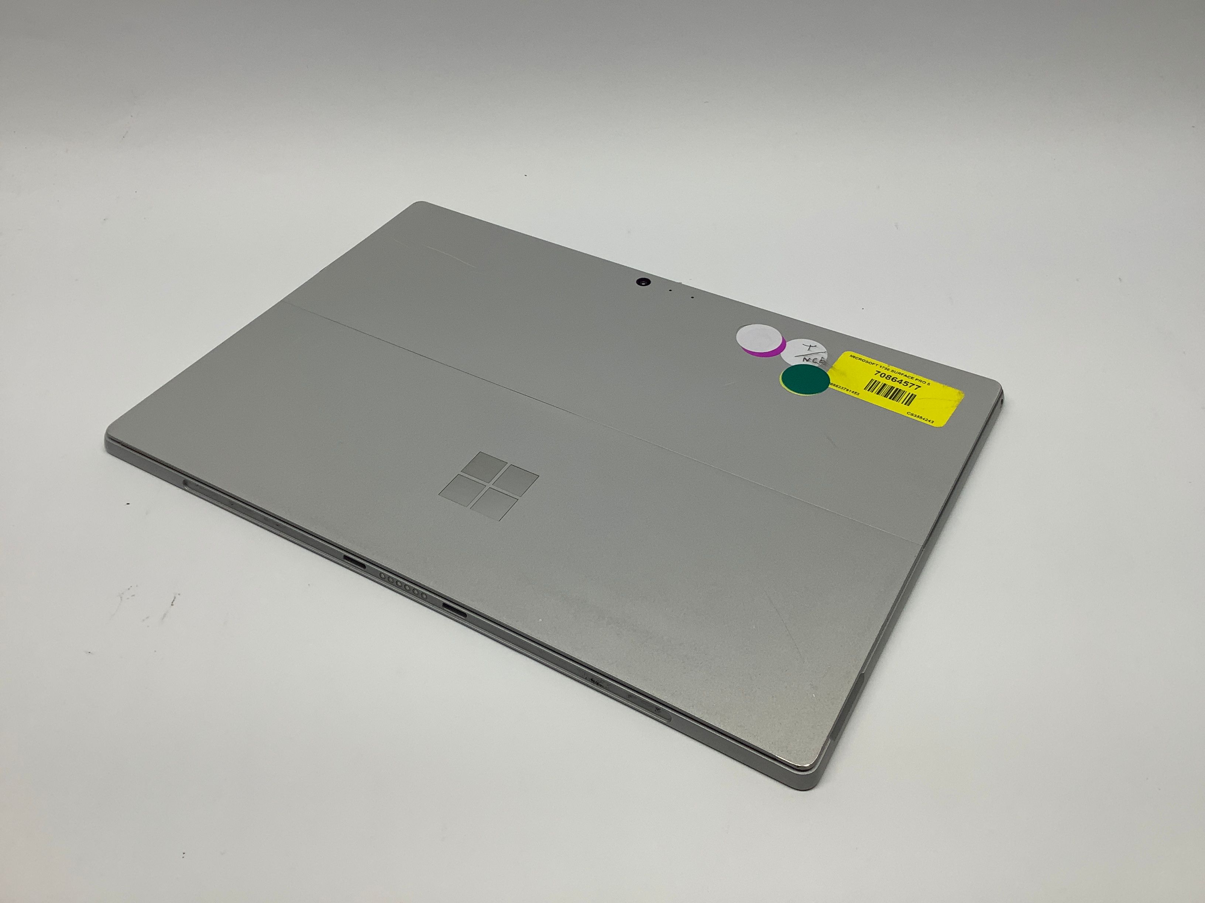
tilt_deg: -45.4
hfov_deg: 58.4
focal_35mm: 31
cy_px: 452
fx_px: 1079
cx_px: 602
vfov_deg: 45.4
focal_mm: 3.3
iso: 25
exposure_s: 1/127
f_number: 2.4
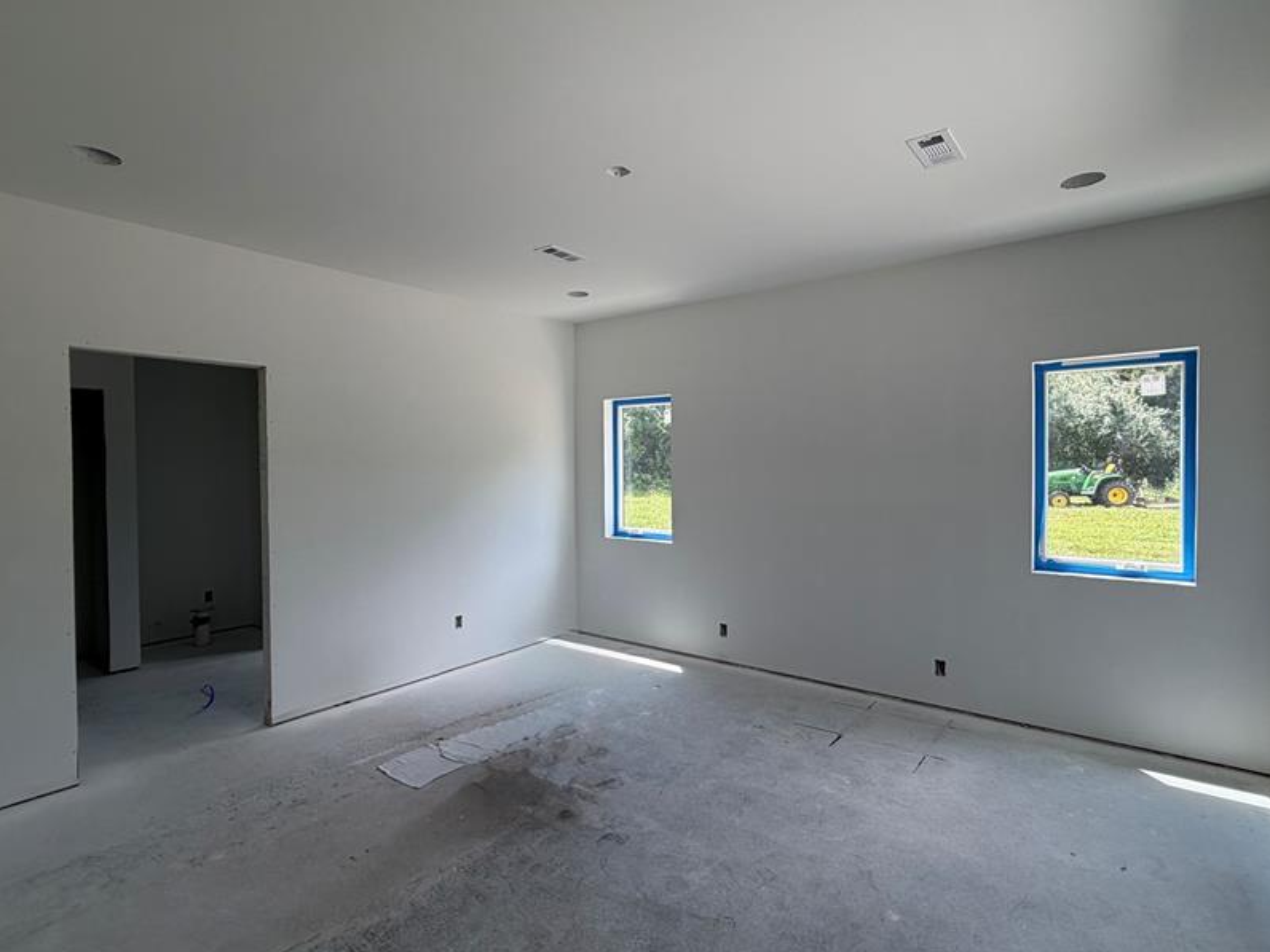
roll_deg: -0.7
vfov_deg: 71.6
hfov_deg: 87.7
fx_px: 660
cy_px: 472
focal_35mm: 18
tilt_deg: -1.1
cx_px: 649
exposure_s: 1/120
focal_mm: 2.22
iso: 40
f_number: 2.2
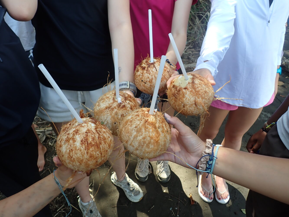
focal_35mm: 25
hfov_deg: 69.4
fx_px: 209
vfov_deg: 54.9
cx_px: 144
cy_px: 108
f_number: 2.8
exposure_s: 1/320
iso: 100
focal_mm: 4.5
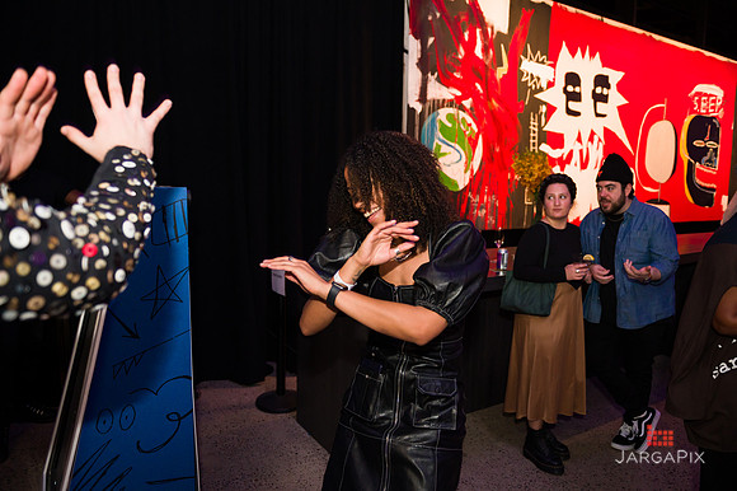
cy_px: 246
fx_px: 491
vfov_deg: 53.1
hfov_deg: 73.8
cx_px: 368
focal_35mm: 24
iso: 1600
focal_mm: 24
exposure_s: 1/160
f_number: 3.2
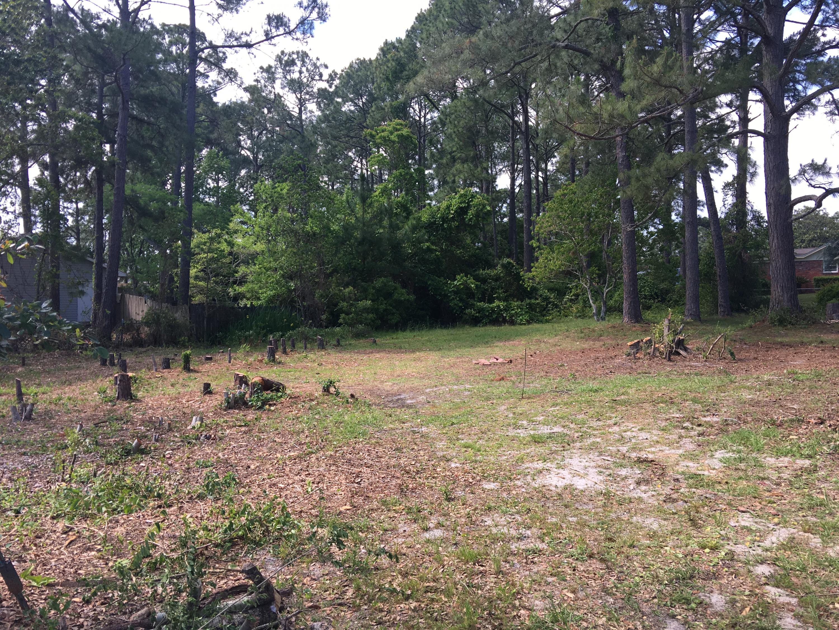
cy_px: 315
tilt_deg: +1.7
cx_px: 420
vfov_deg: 48.2
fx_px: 703
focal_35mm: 29
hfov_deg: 61.7
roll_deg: +0.4
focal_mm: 4.15
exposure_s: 1/407
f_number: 2.2
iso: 25
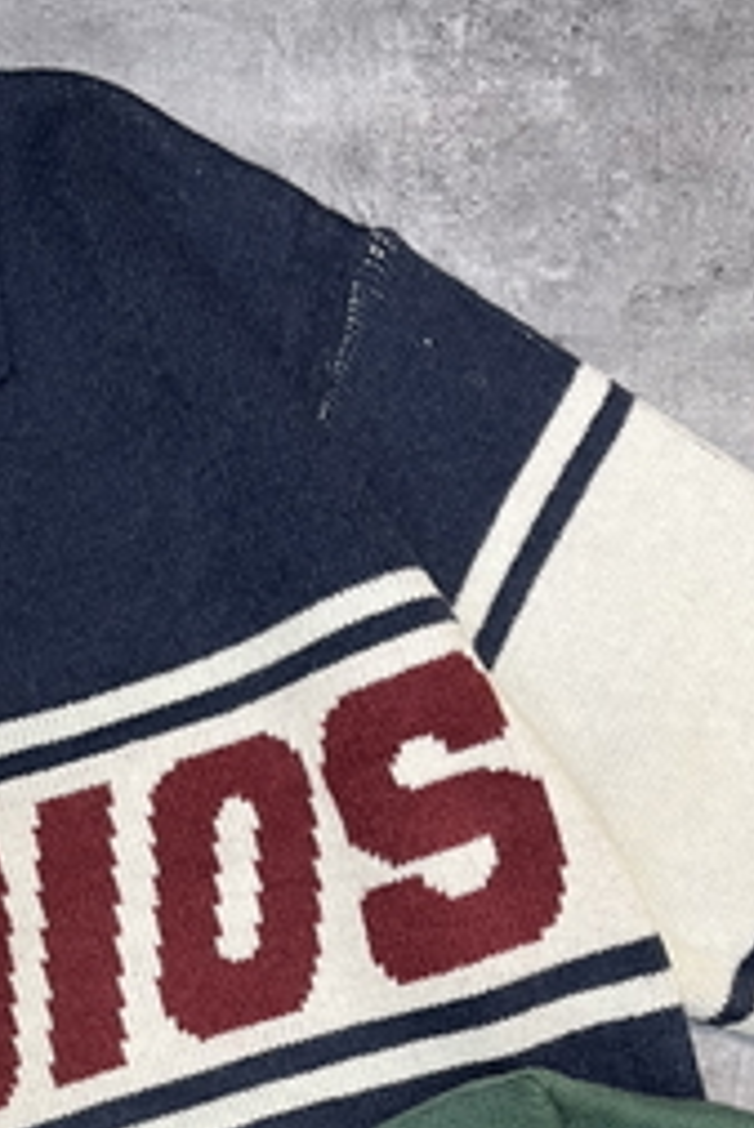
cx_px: -18
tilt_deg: -86.2
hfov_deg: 22.8
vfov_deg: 32.5
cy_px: 1099
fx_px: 1788
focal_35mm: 57
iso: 80
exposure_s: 1/50
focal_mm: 5.1
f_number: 1.6
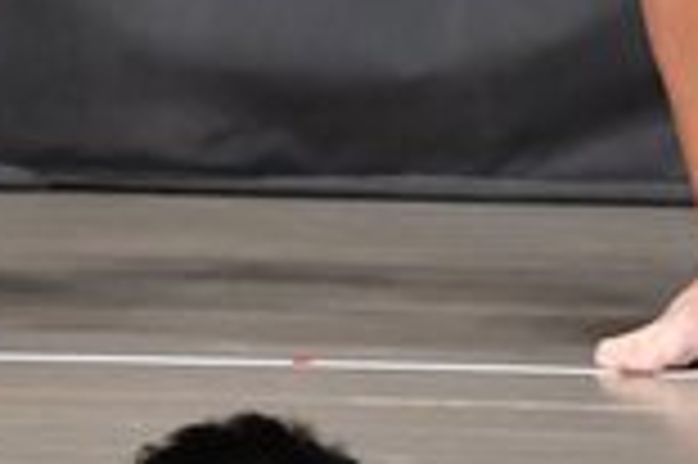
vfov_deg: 1.4
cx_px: -52
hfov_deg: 2.0
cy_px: -577
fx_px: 19542
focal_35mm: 1009
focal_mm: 135
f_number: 5.6
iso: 6400
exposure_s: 1/400
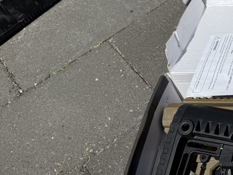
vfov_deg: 21.9
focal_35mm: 67
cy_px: 84
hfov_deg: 25.0
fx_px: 451
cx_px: 306
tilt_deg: -54.8
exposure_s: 1/9091
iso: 80
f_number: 1.78
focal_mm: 6.76
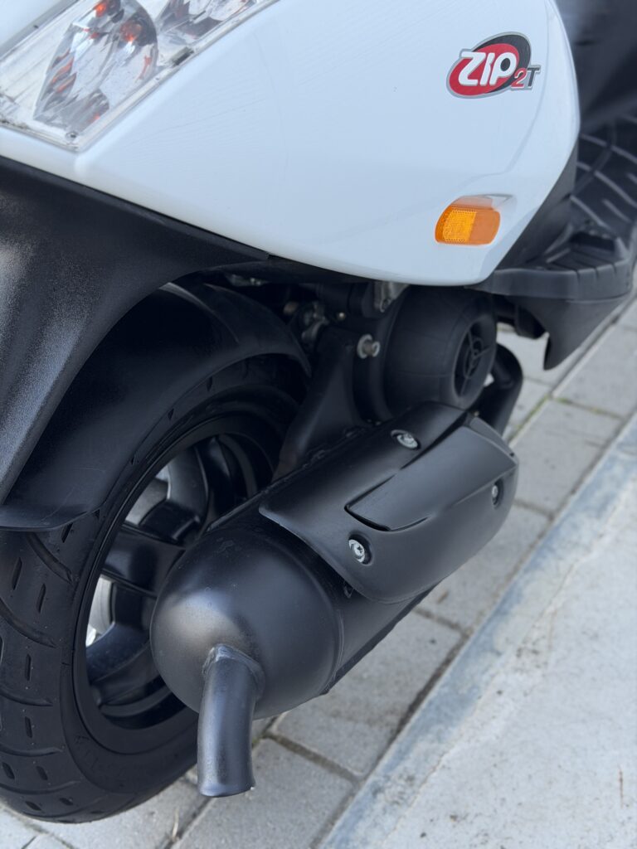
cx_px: 318
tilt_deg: -34.7
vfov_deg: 39.7
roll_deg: +4.8
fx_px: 1178
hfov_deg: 30.3
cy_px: 424
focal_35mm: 48
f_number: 1.78
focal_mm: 6.76
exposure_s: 1/160
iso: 100
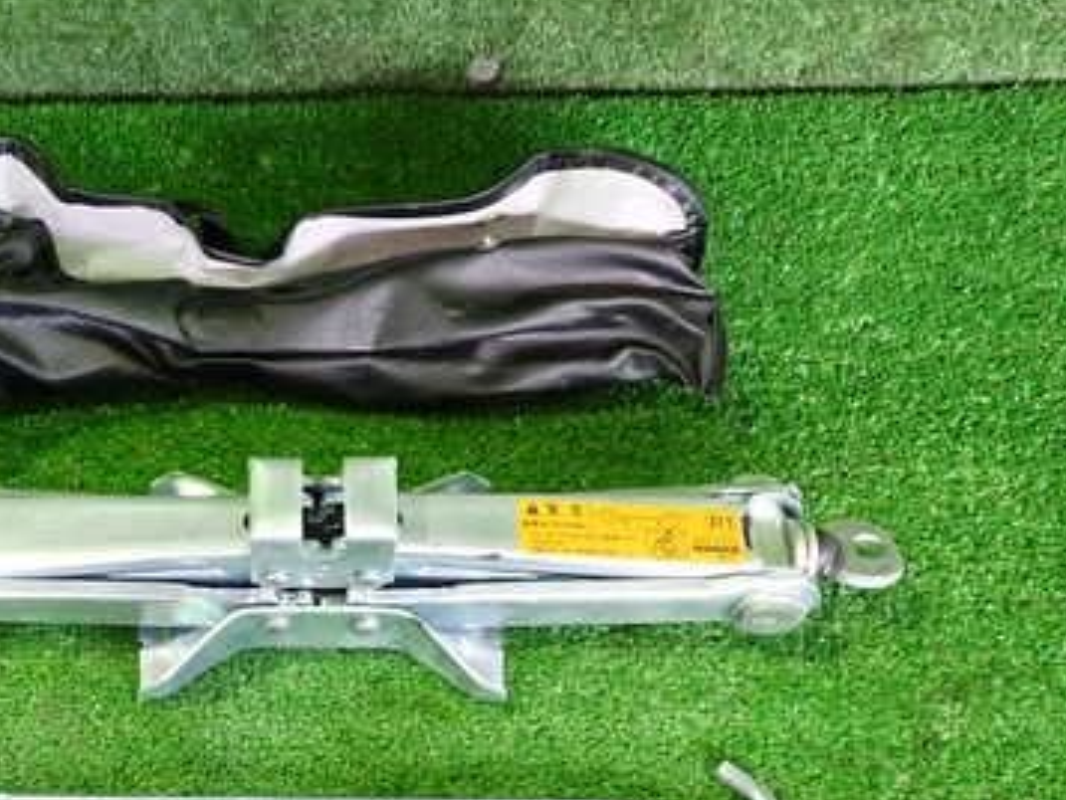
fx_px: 1294
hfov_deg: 43.3
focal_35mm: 42
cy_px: 597
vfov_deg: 33.7
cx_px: 263
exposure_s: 1/30
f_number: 2
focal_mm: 4.5
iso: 500
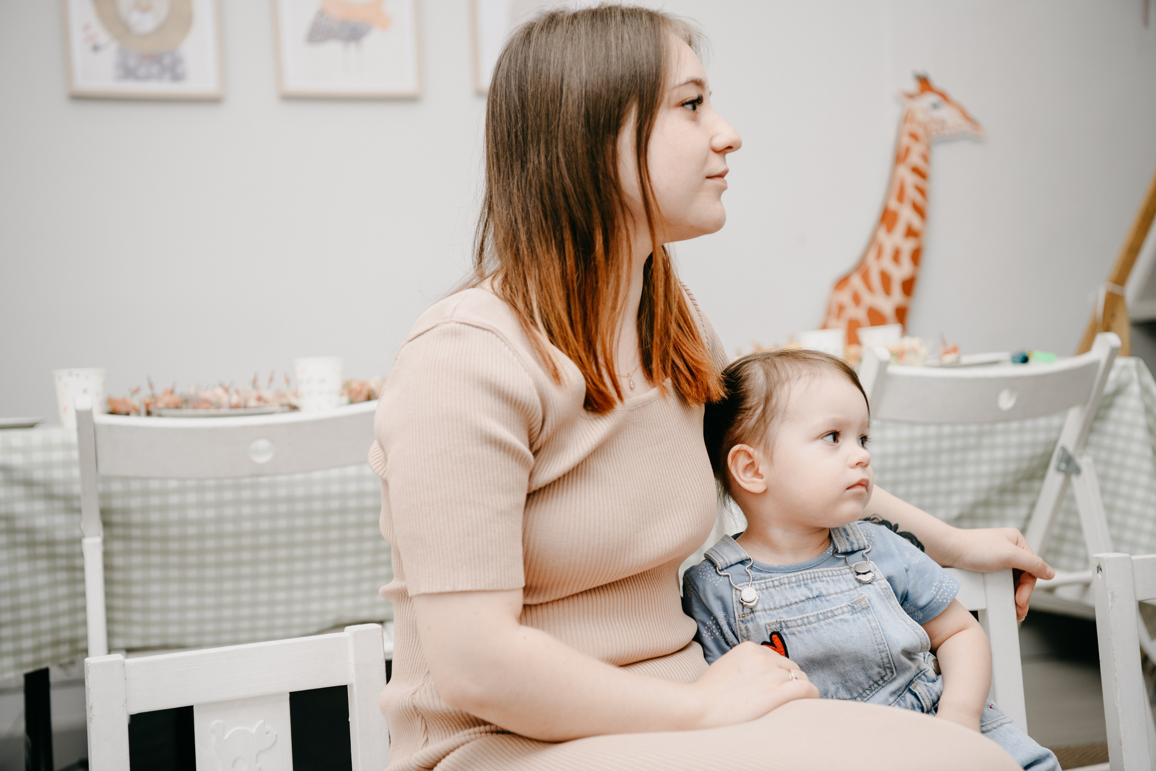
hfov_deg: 34.5
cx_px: 578
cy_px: 386
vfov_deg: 23.4
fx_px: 1862
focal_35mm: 58
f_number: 3.5
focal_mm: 58
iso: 160
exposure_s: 1/160
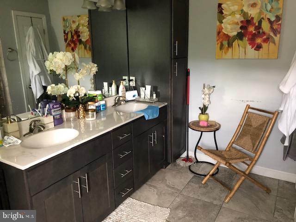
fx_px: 239
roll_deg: +2.1
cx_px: 148
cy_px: 111
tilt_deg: -15.1
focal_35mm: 28
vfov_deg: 49.7
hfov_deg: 63.4
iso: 100
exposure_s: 1/9
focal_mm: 4
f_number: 1.8
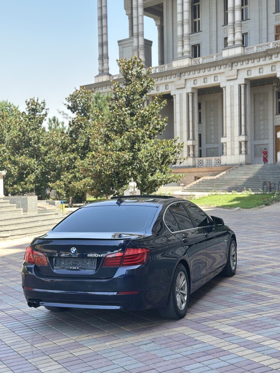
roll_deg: +0.3
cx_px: 140
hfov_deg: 30.3
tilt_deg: -0.3
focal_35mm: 48
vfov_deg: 39.7
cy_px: 186
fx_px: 518
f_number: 1.78
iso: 80
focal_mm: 6.86
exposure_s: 1/590
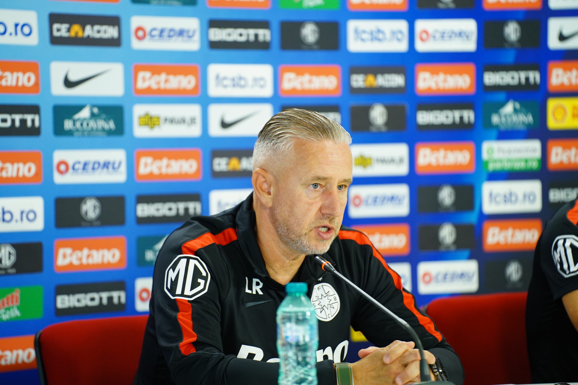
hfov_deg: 11.4
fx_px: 2890
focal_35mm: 180
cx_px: 289
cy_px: 192
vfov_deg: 7.6
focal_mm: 180
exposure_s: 1/320
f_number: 2.8
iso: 1600
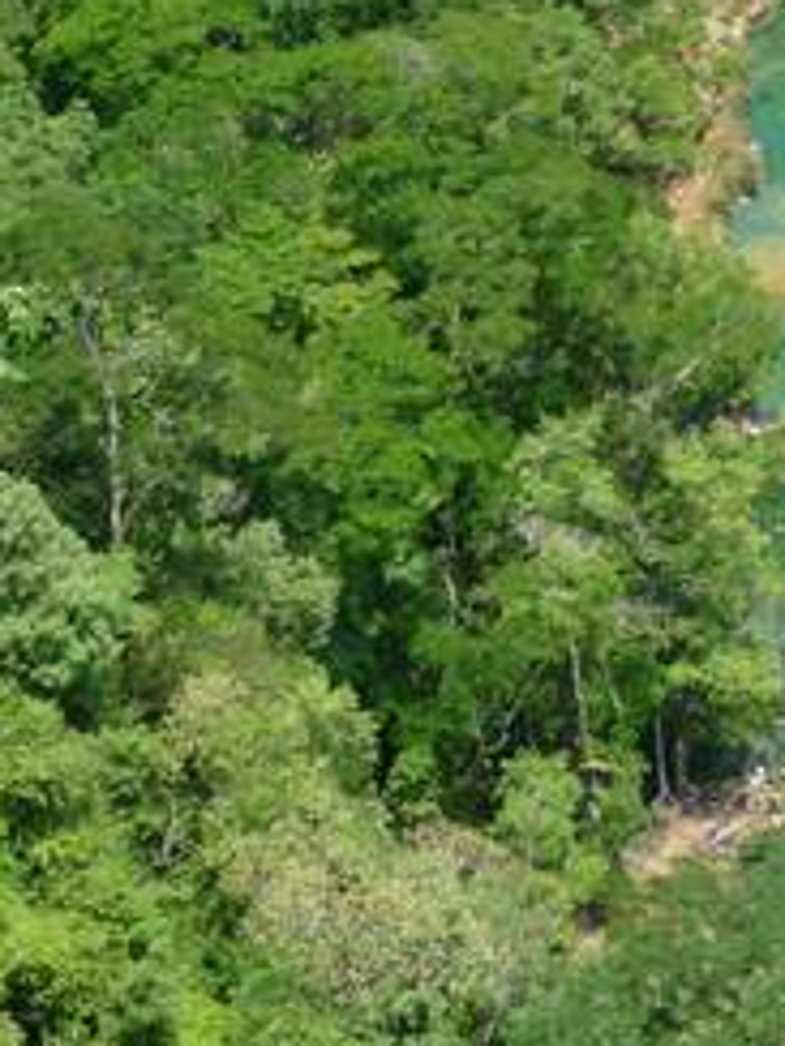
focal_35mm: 126
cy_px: 47
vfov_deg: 15.4
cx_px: 751
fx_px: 3810
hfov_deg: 11.7
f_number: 4.2
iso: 100
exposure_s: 1/320
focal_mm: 8
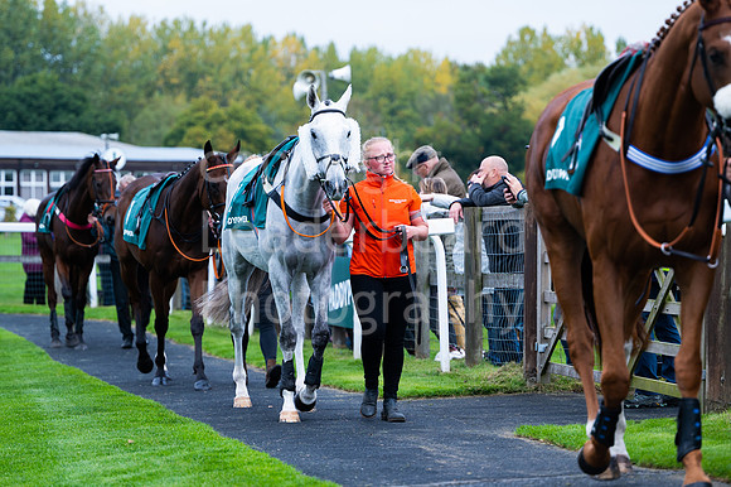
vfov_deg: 9.8
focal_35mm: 140
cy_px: 244
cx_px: 366
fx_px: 2841
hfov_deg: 14.7
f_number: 4
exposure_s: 1/800
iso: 400
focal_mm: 140
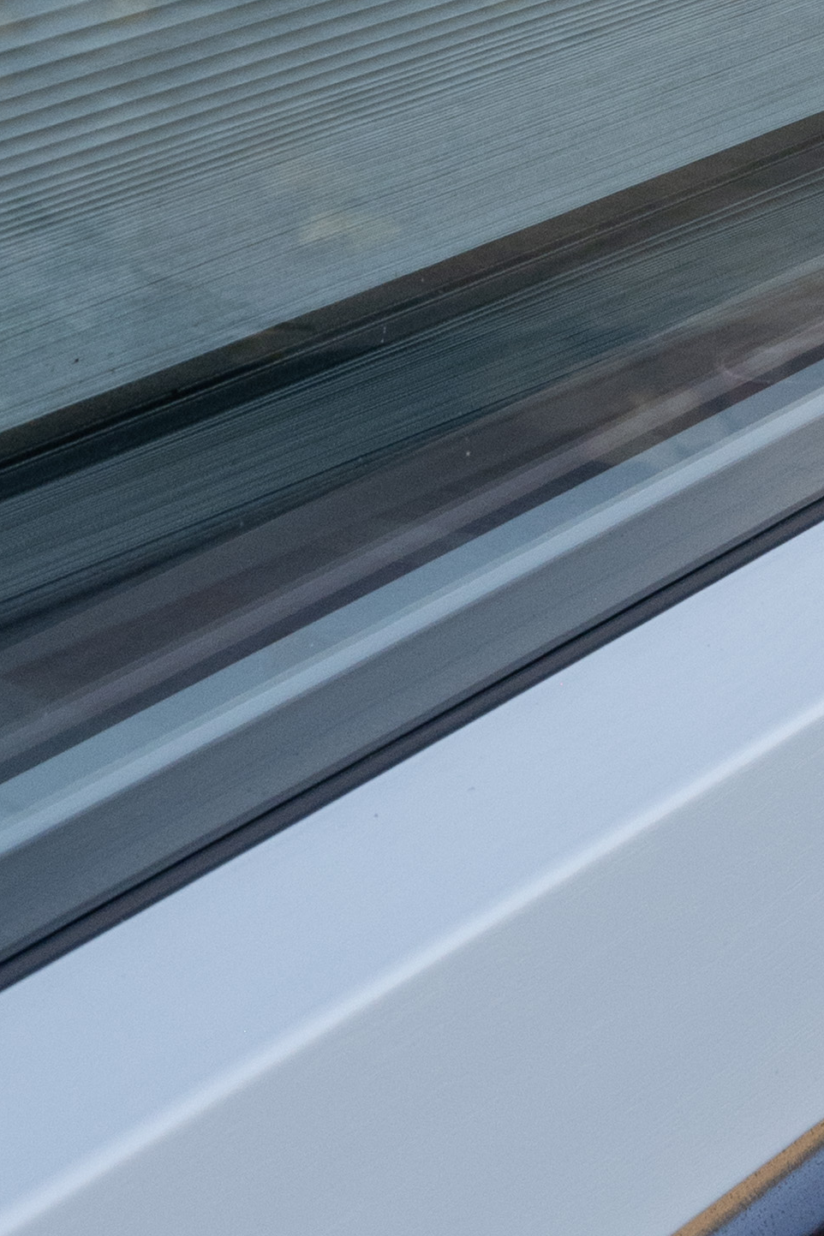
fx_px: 5459
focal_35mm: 159
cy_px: -830
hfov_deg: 8.6
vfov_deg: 12.1
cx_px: 761
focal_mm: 38
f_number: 11
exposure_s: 1/250
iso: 1600
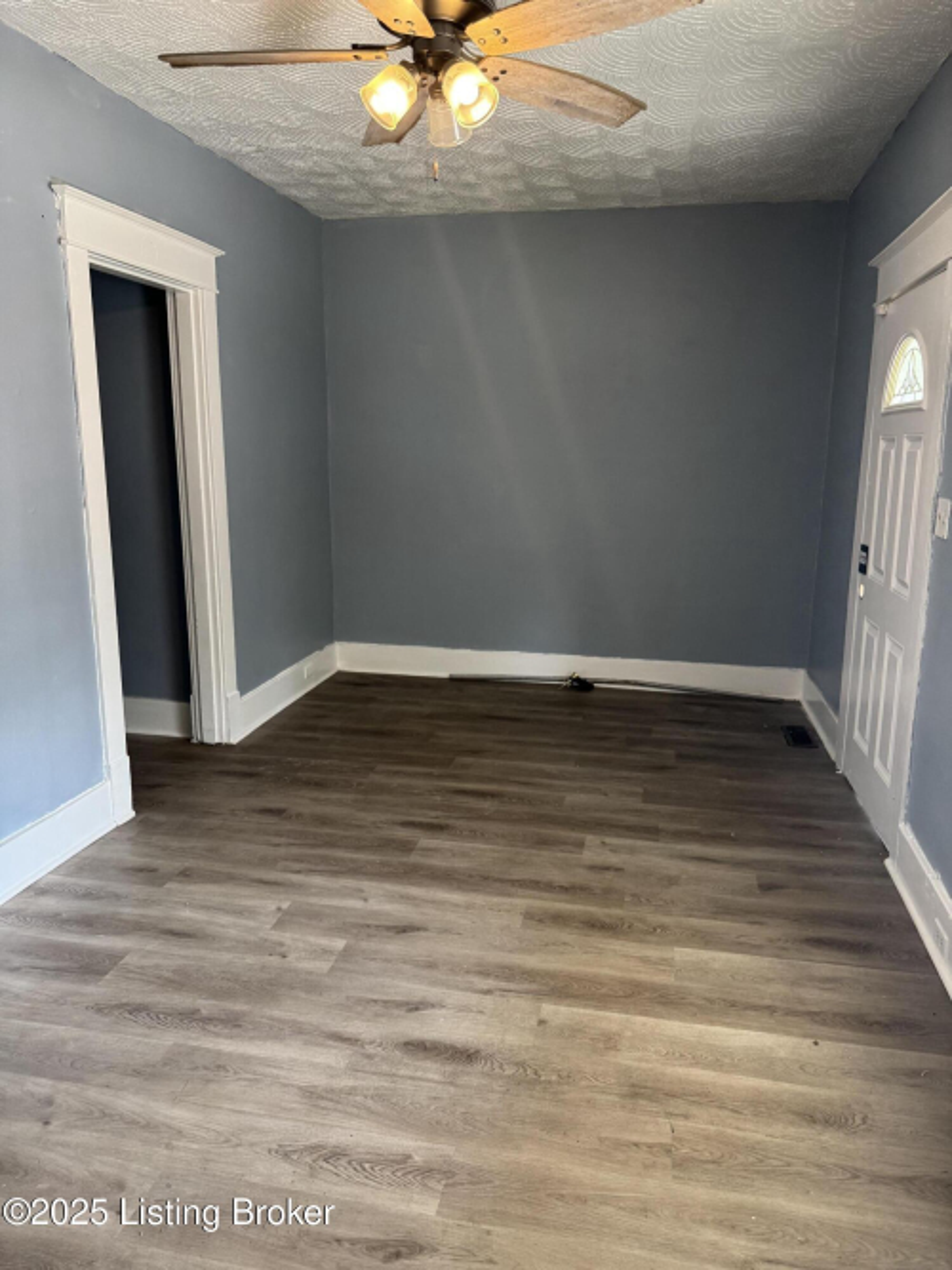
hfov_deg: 56.8
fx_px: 880
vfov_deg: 71.6
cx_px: 476
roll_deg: +0.3
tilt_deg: -13.7
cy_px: 635
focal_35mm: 24
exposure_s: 1/101
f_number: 1.78
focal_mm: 6.76
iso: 200
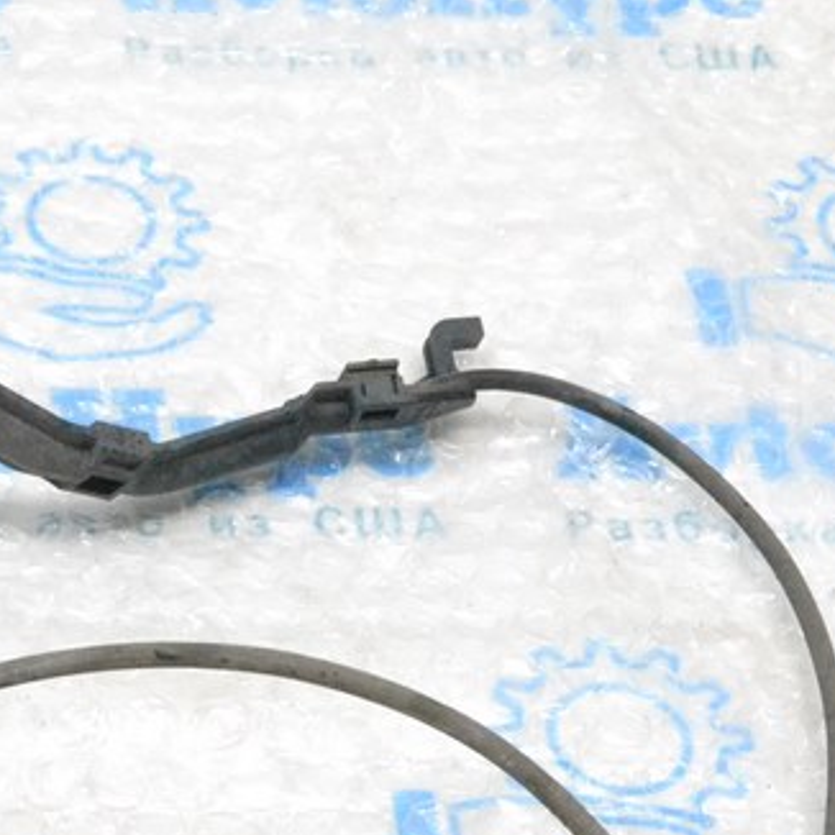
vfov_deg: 12.8
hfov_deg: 12.5
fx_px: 3712
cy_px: 724
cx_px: -233
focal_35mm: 136
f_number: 11
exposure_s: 1/100
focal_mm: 34
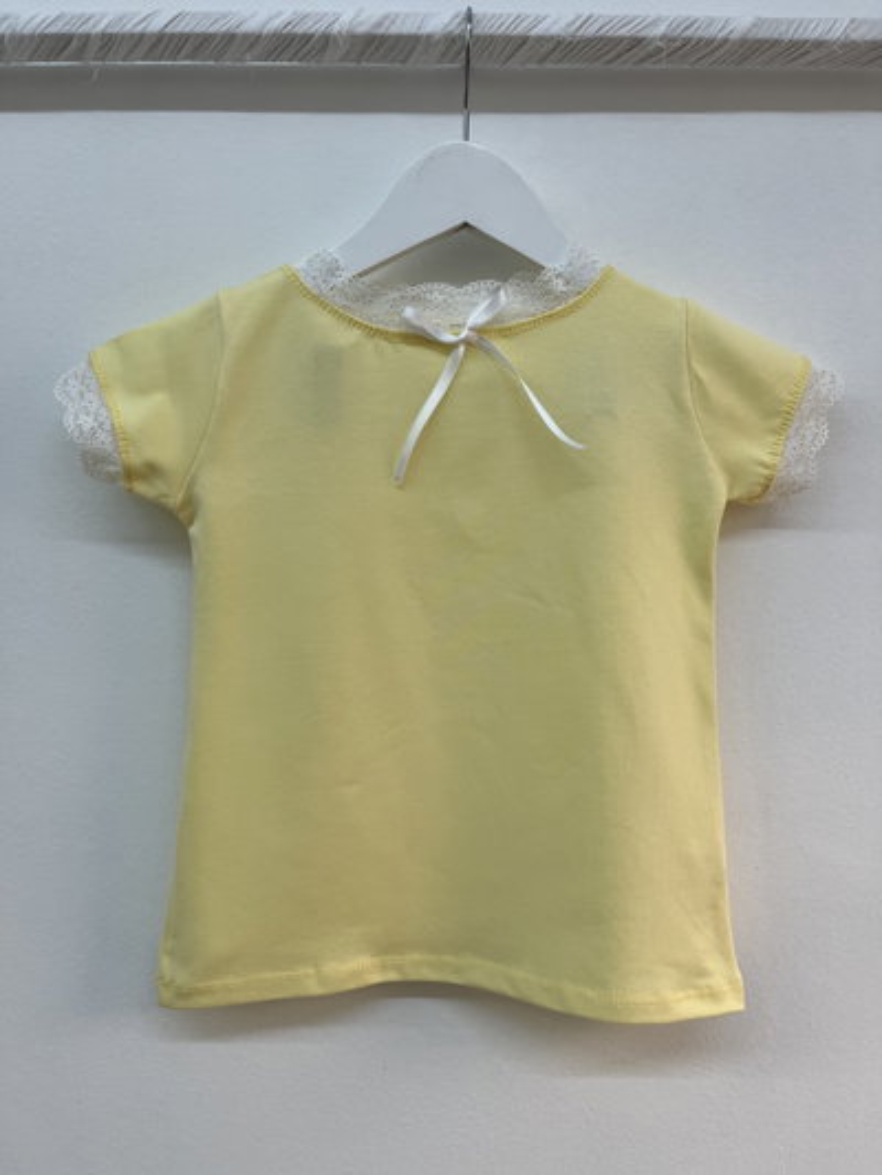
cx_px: 441
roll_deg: -1.4
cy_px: 588
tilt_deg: -3.5
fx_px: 883
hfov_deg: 53.1
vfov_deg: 67.3
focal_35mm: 26
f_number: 1.6
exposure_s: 1/100
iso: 64
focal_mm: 5.1
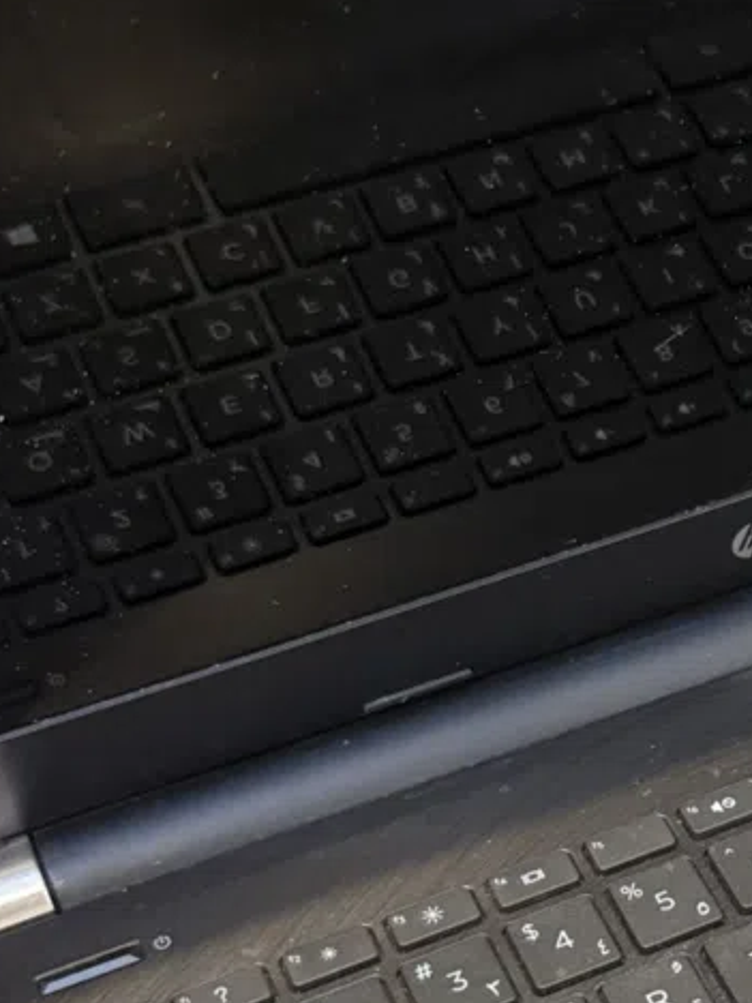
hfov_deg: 20.3
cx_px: 756
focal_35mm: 70
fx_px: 2028
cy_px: 796
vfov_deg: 27.3
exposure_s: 1/60
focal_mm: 6.76
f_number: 1.78
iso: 800
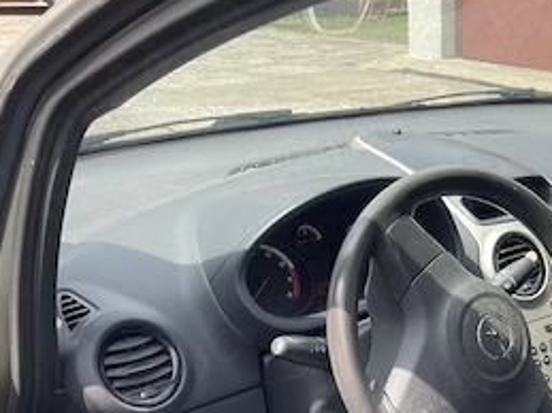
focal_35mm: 58
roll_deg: -2.1
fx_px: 924
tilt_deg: -26.6
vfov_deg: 23.7
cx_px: 556
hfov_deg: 30.8
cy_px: 449
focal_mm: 5.1
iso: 32
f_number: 1.6
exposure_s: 1/430
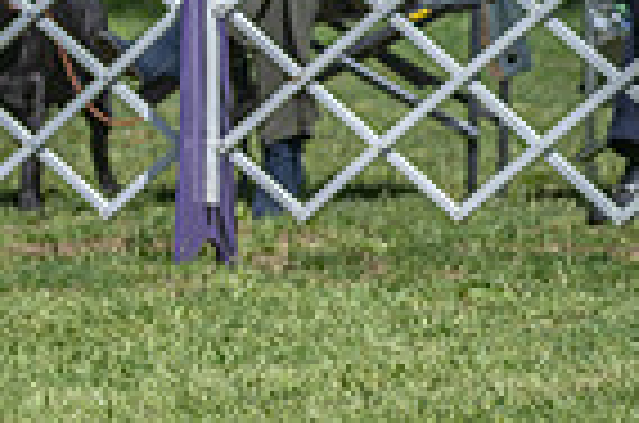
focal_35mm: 553
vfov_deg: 2.5
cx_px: -603
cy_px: -25
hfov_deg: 3.7
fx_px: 9794
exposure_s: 1/1000
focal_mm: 135
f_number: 5
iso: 250
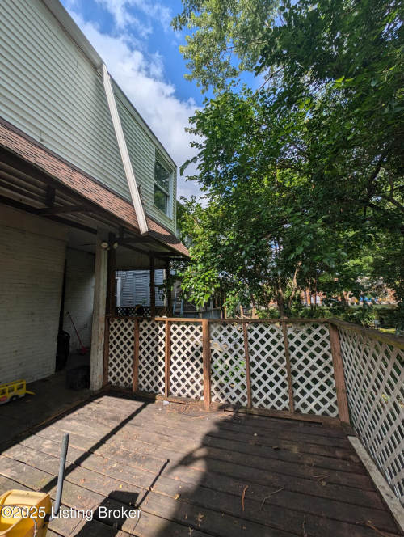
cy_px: 268
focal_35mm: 12
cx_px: 202
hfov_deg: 94.6
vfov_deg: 110.5
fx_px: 186
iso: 43
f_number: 1.95
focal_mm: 2.23
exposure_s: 1/2119
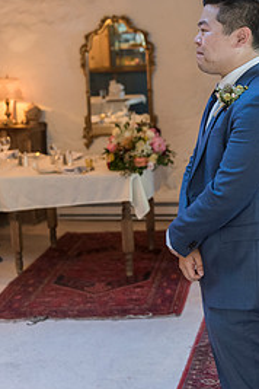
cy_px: 125
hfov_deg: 21.0
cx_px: 205
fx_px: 691
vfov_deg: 31.1
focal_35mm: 64
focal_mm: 38
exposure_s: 1/80
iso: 2500
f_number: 2.8
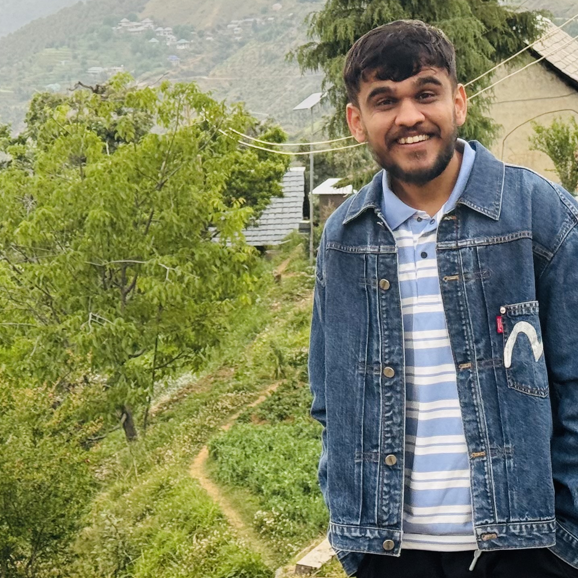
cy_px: 4
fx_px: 2248
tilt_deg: -1.3
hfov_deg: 14.6
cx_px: 361
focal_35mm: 119
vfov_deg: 14.4
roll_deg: +2.5
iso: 100
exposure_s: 1/95
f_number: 1.78
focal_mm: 6.76
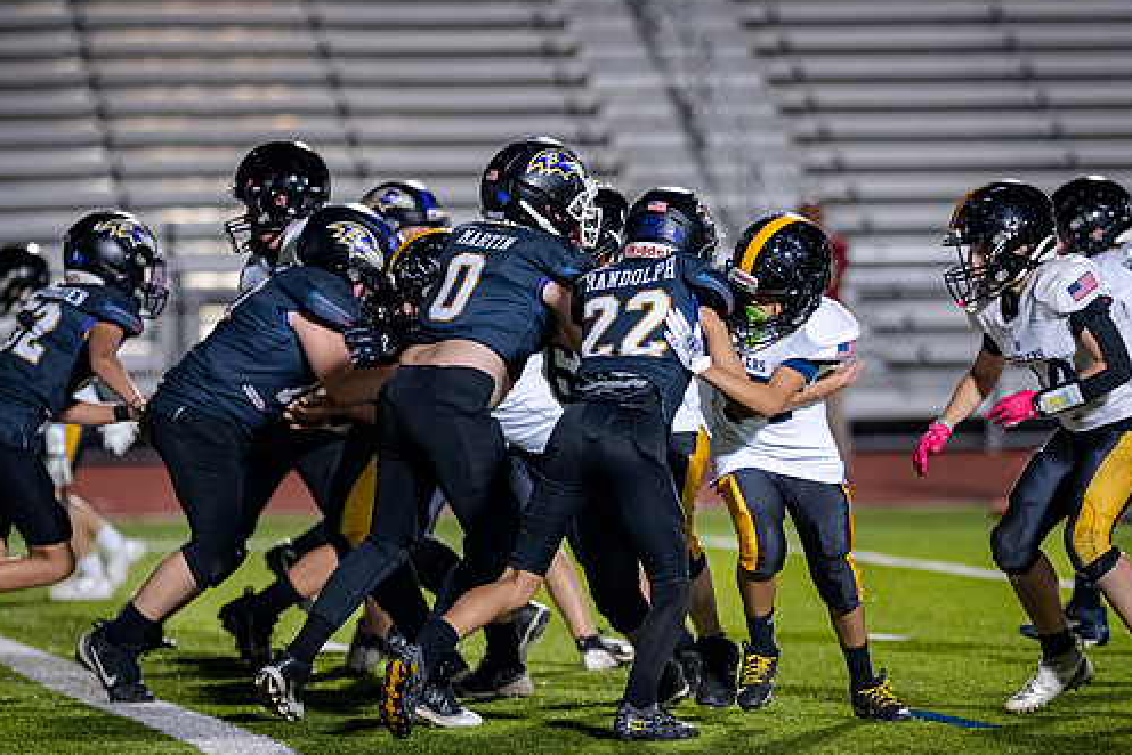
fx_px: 10002
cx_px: 621
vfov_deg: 4.3
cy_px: 448
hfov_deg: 6.5
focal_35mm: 318
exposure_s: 1/1250
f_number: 1.8
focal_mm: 135
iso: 2000
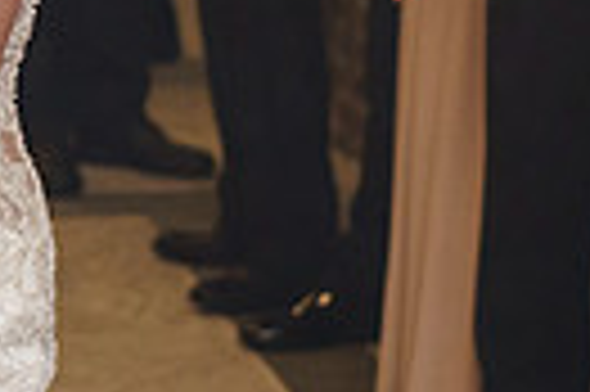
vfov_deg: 5.9
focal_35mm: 231
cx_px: -248
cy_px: -210
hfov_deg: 8.7
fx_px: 3781
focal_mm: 35
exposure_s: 1/200
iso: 1600
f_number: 2
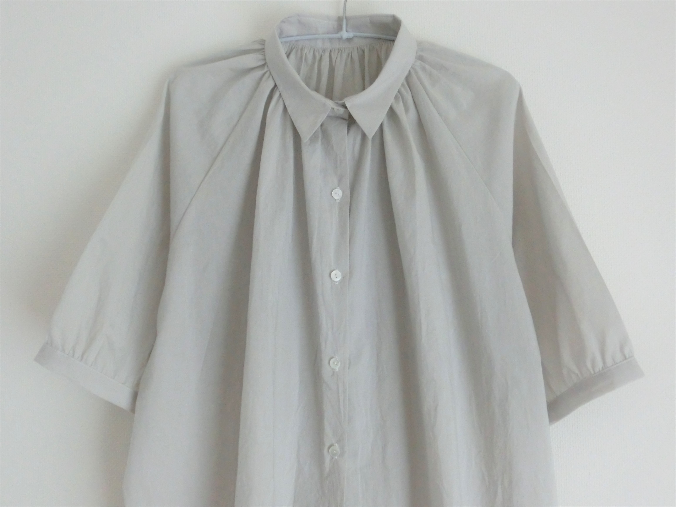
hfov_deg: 55.4
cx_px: 338
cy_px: 254
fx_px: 644
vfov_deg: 42.9
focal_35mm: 33
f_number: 3.7
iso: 400
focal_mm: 5.93
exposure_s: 1/125
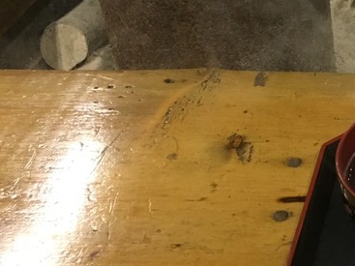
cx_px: 456
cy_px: -13
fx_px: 830
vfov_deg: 17.7
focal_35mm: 81
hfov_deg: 21.8
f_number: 2.2
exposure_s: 1/8
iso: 100
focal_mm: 4.15
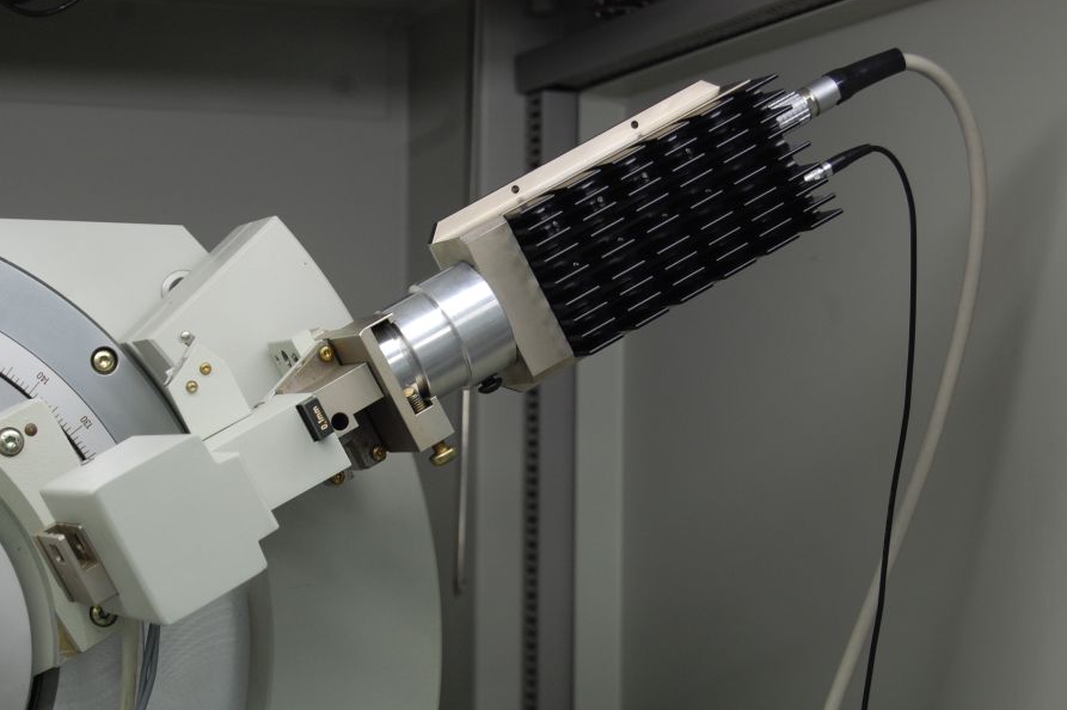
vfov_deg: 14.4
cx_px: 487
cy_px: 401
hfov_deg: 21.6
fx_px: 2801
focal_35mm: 95
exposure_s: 1/30
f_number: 5.6
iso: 400
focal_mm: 55
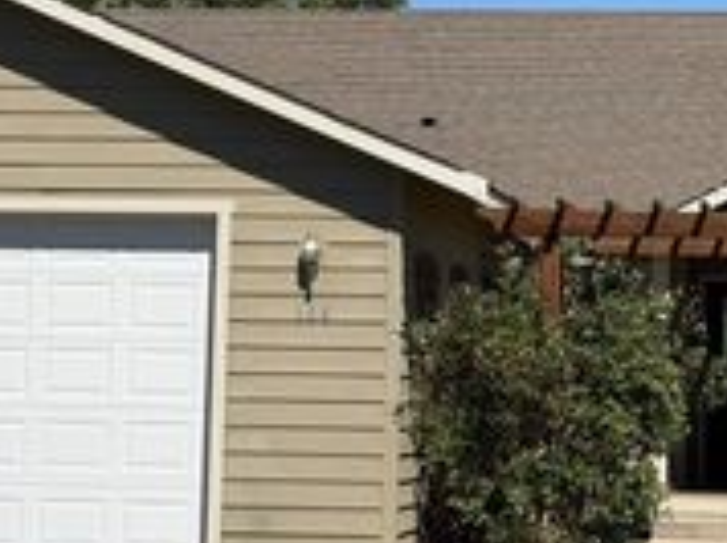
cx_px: 457
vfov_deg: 10.9
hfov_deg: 14.6
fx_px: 2831
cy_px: 31
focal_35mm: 135
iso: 80
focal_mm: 6.76
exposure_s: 1/7143
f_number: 1.78
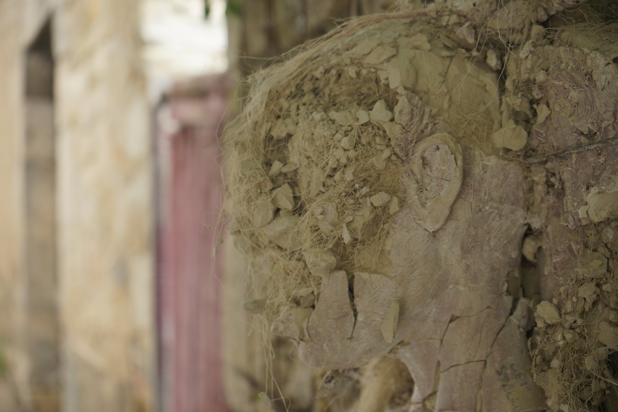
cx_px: 309
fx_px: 1202
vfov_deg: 19.5
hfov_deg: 28.8
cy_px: 206
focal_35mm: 70
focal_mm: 70
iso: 640
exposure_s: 1/125
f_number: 5.6
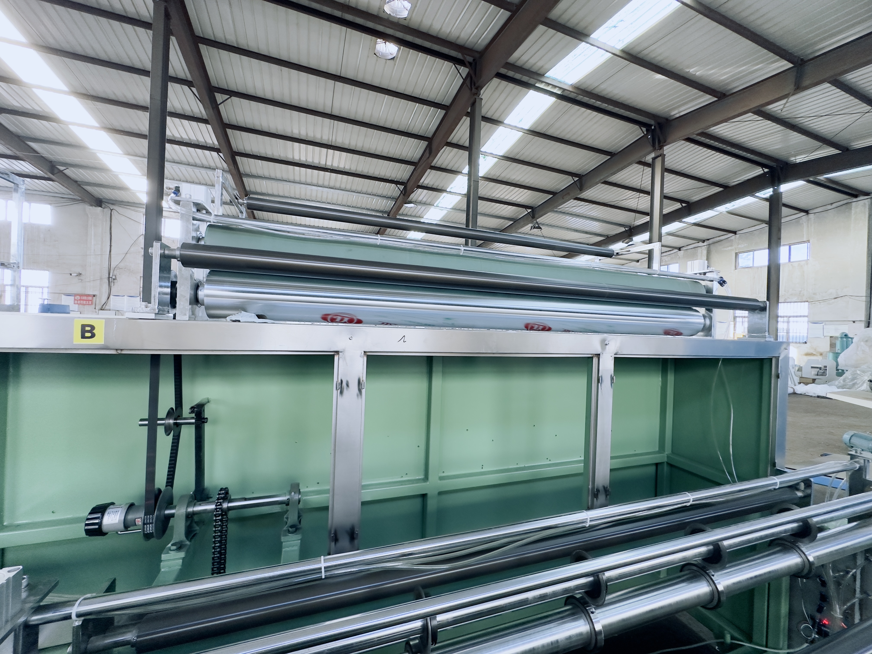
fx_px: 353
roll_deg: -2.2
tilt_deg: +0.0
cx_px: 436
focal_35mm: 14
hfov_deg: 102.1
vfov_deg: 85.7
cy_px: 327
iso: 200
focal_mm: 2.22
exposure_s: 1/99
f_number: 2.2
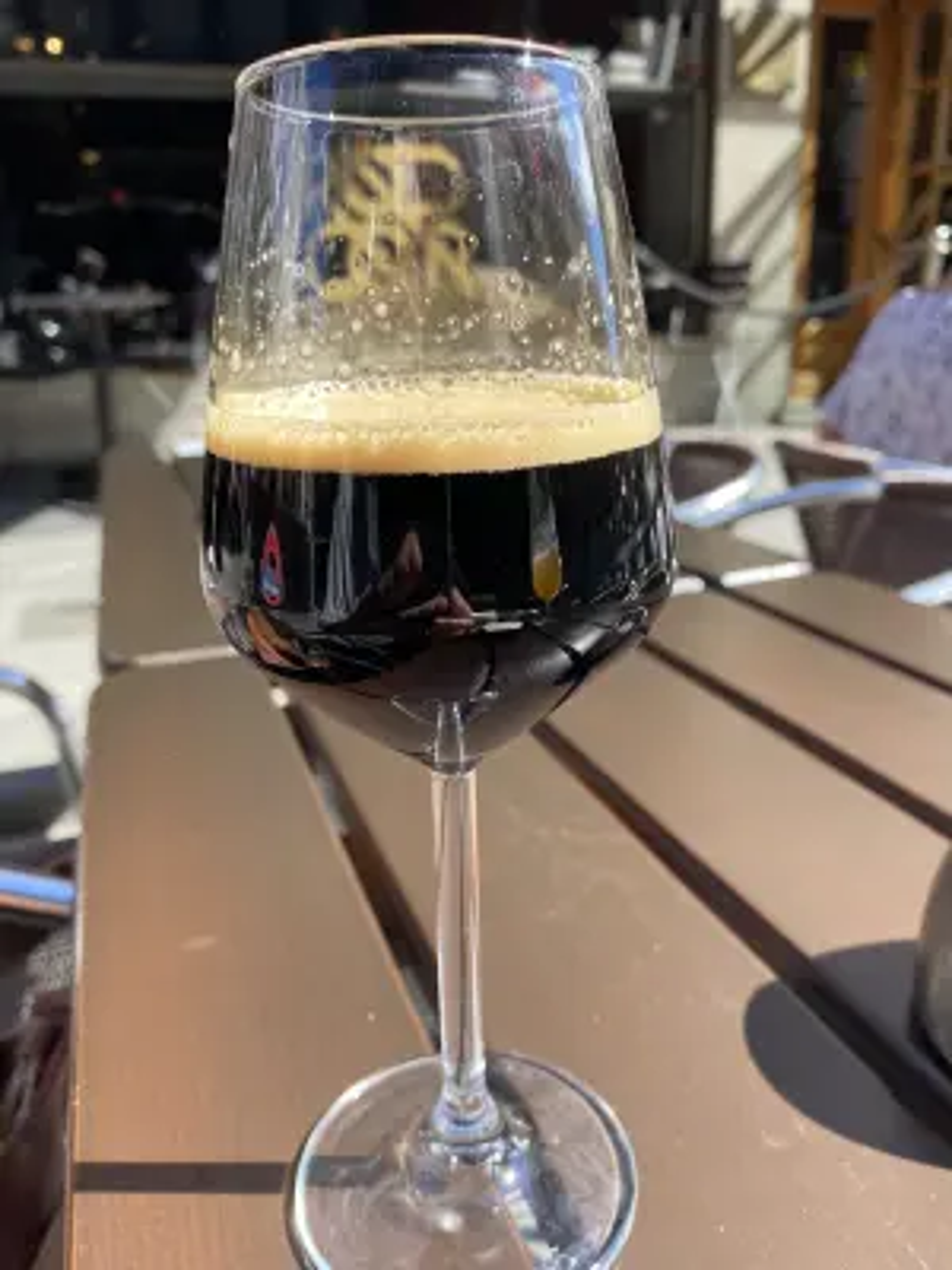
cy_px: 635
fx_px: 953
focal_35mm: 26
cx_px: 476
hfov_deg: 53.1
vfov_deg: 67.3
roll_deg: +1.8
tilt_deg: -18.9
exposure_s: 1/437
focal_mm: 4.25
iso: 32
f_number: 1.8
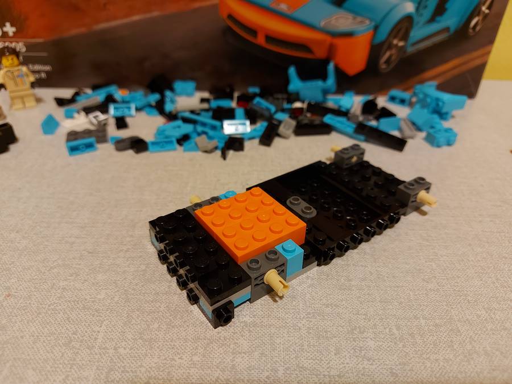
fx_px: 355
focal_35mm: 24
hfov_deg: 71.6
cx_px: 256
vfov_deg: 56.8
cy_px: 192
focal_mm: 5.23
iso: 250
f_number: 1.8
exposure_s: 1/25
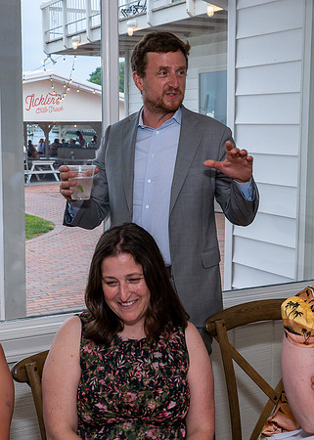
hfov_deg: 23.4
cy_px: 223
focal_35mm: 61
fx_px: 759
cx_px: 168
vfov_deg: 32.4
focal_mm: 31
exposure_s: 1/250
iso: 500
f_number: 7.1
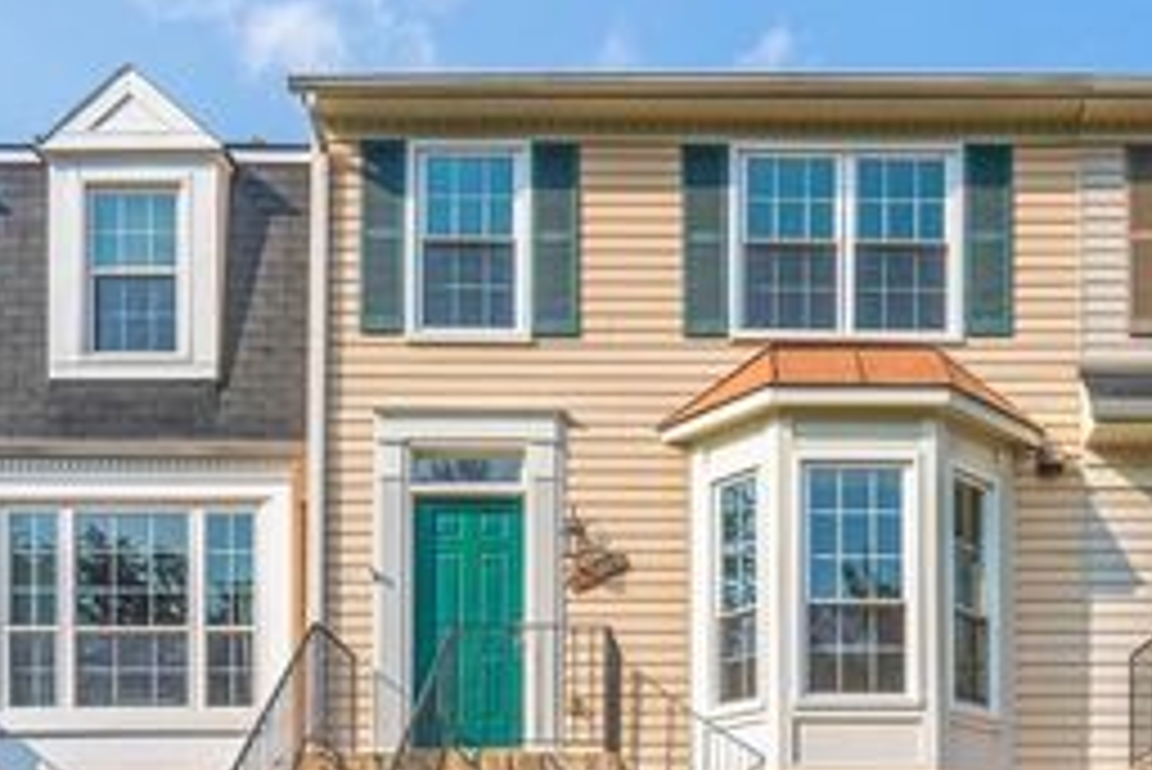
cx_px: 742
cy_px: 669
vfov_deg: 32.8
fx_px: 1249
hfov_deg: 48.9
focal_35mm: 39
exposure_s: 1/320
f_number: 8
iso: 200
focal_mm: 20
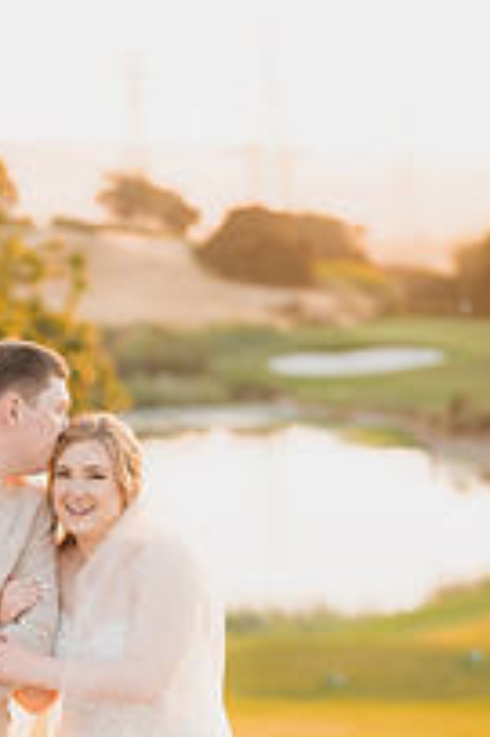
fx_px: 2270
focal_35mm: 111
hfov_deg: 12.2
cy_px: 664
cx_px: 58
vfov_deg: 18.1
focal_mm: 50
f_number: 1.2
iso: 125
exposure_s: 1/500
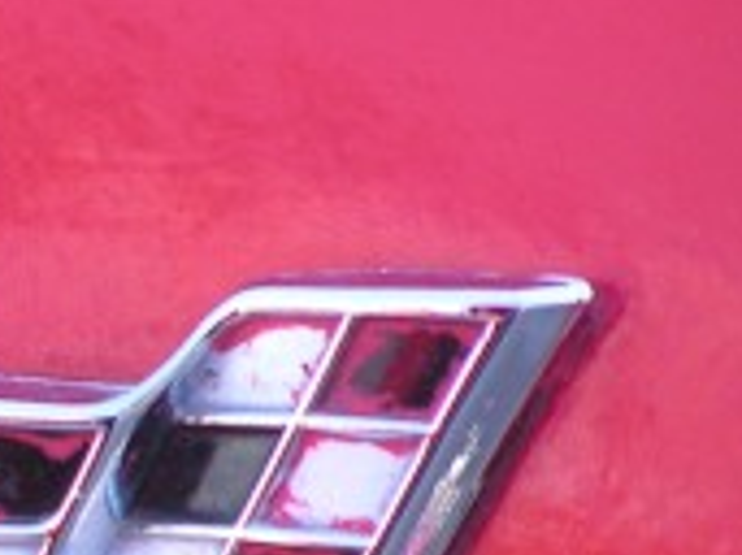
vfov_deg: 1.7
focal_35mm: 899
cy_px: 590
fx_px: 19257
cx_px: -551
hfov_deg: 2.2
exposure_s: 1/250
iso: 80
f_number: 3.2
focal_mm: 39.8
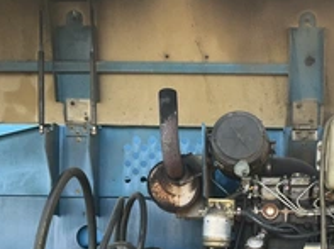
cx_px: 263
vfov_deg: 24.0
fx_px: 568
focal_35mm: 59
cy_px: 230
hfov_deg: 32.0
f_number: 1.8
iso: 20
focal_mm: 3
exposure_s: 1/157
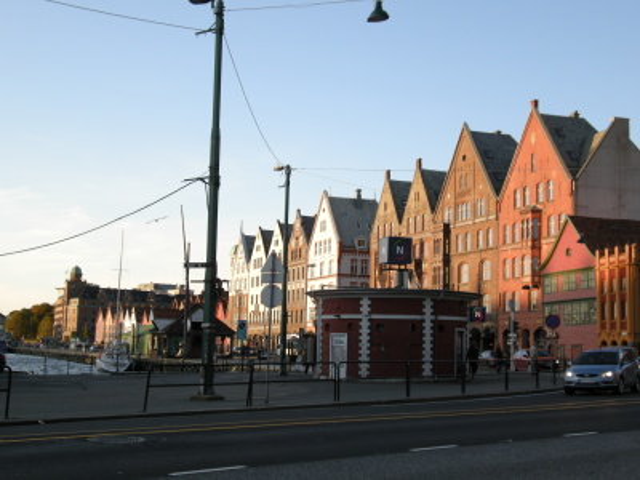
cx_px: 320
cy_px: 240
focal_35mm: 54
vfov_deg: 27.0
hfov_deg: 35.5
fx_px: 998
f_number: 3.4
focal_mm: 11.5
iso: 64
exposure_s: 1/150
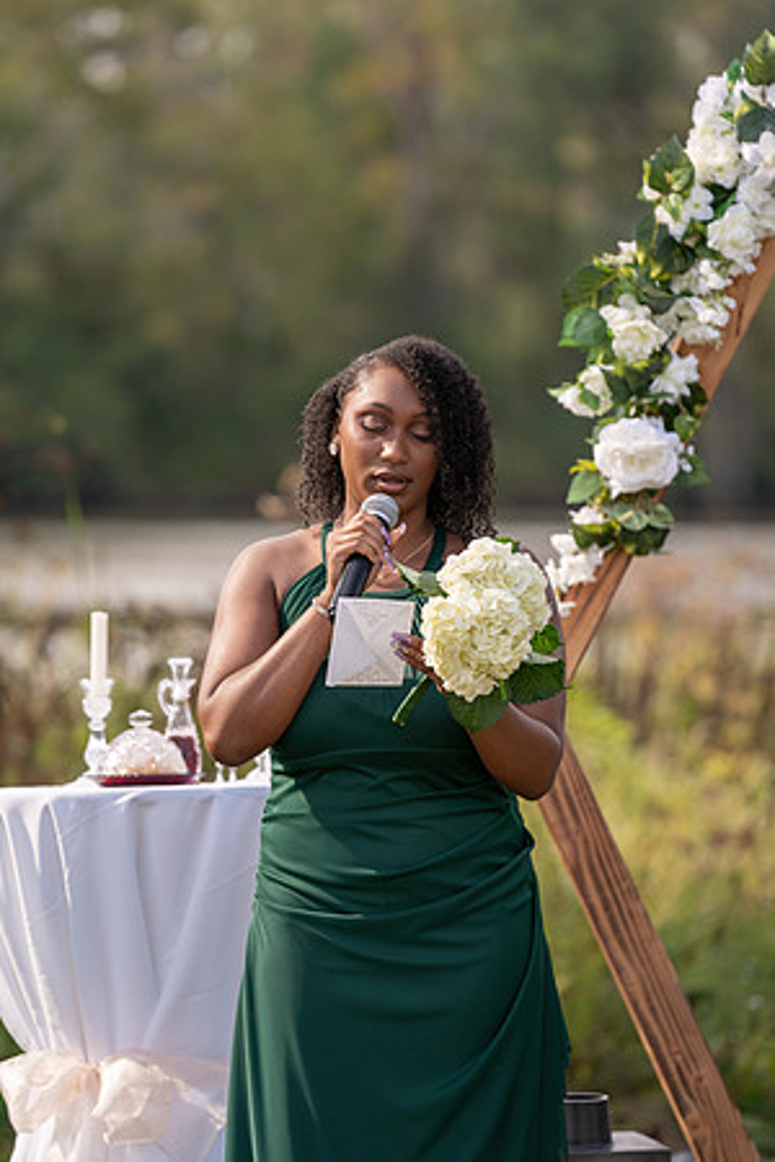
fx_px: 6393
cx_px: 388
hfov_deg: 6.9
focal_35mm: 198
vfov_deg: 10.4
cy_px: 581
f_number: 4
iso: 100
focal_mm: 198
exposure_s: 1/500
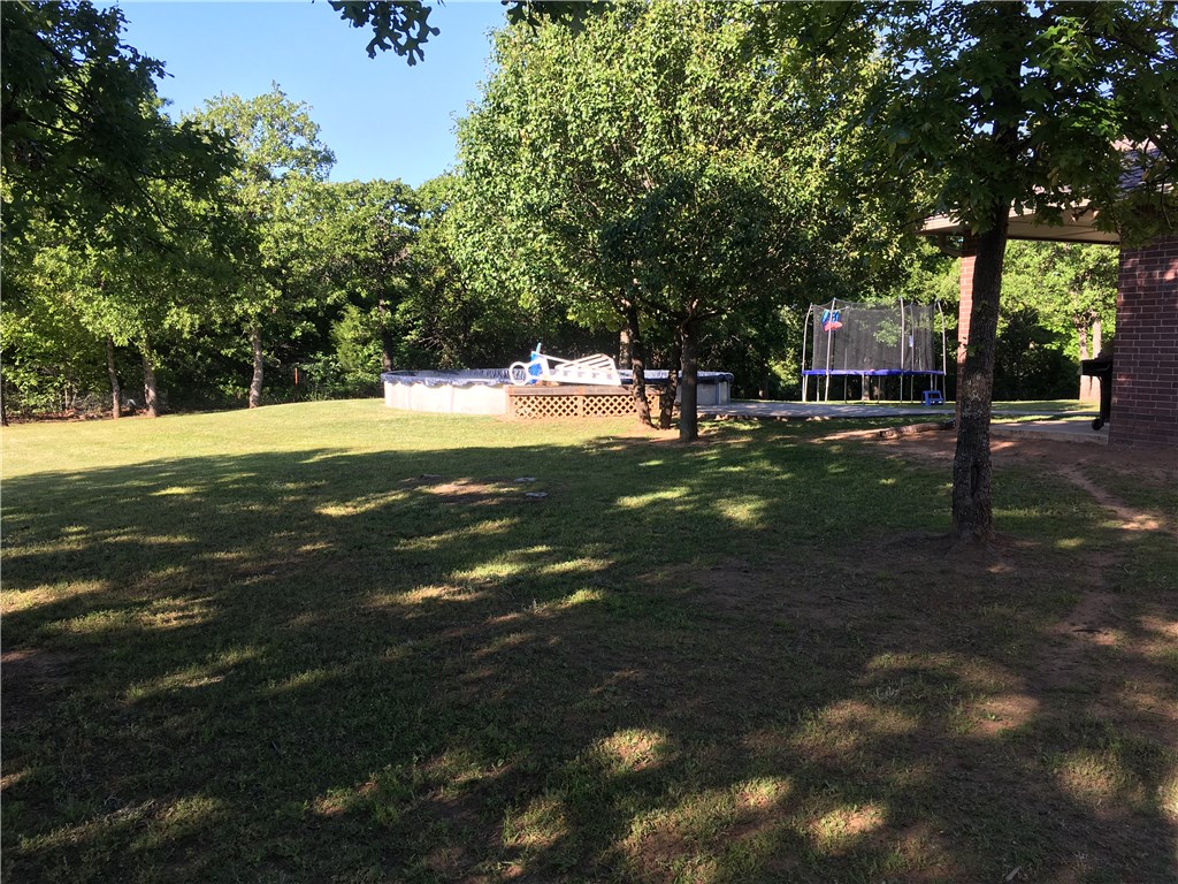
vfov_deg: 48.2
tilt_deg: -6.0
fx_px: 987
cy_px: 442
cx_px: 589
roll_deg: -0.2
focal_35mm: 29
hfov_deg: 61.7
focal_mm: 4.15
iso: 25
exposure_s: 1/291
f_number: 2.2
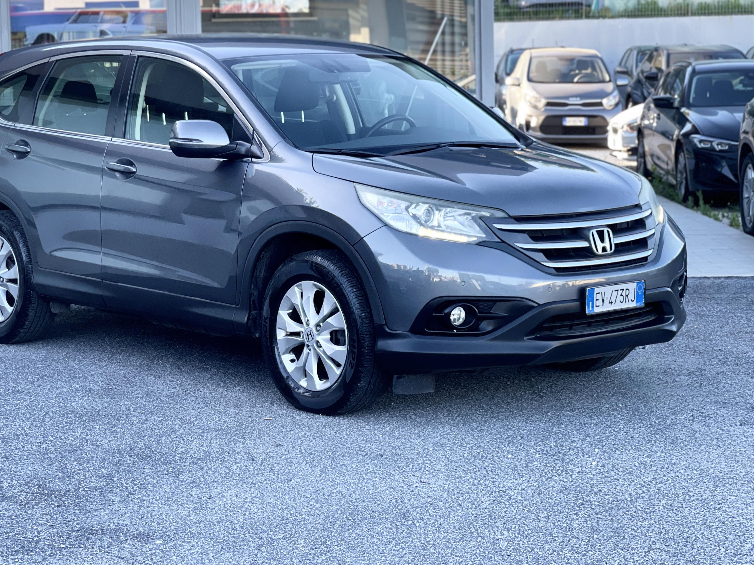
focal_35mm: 79
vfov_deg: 18.6
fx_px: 1721
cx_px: 302
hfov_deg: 24.7
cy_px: 219
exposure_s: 1/121
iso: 50
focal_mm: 7.5
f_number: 2.2
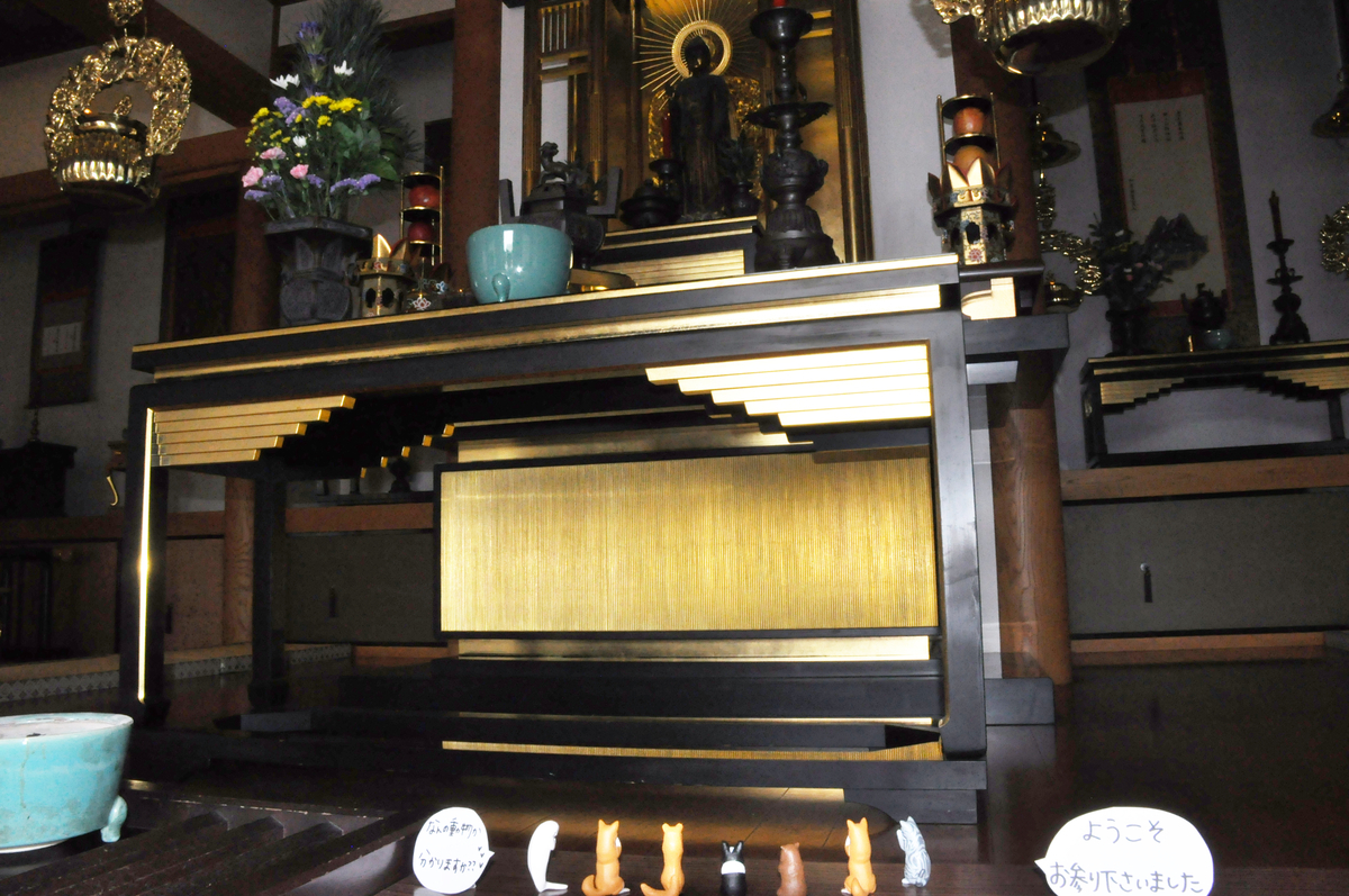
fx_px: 1011
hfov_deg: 67.4
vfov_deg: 47.8
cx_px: 674
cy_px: 448
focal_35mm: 27
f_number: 20
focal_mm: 18
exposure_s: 1/50
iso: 800
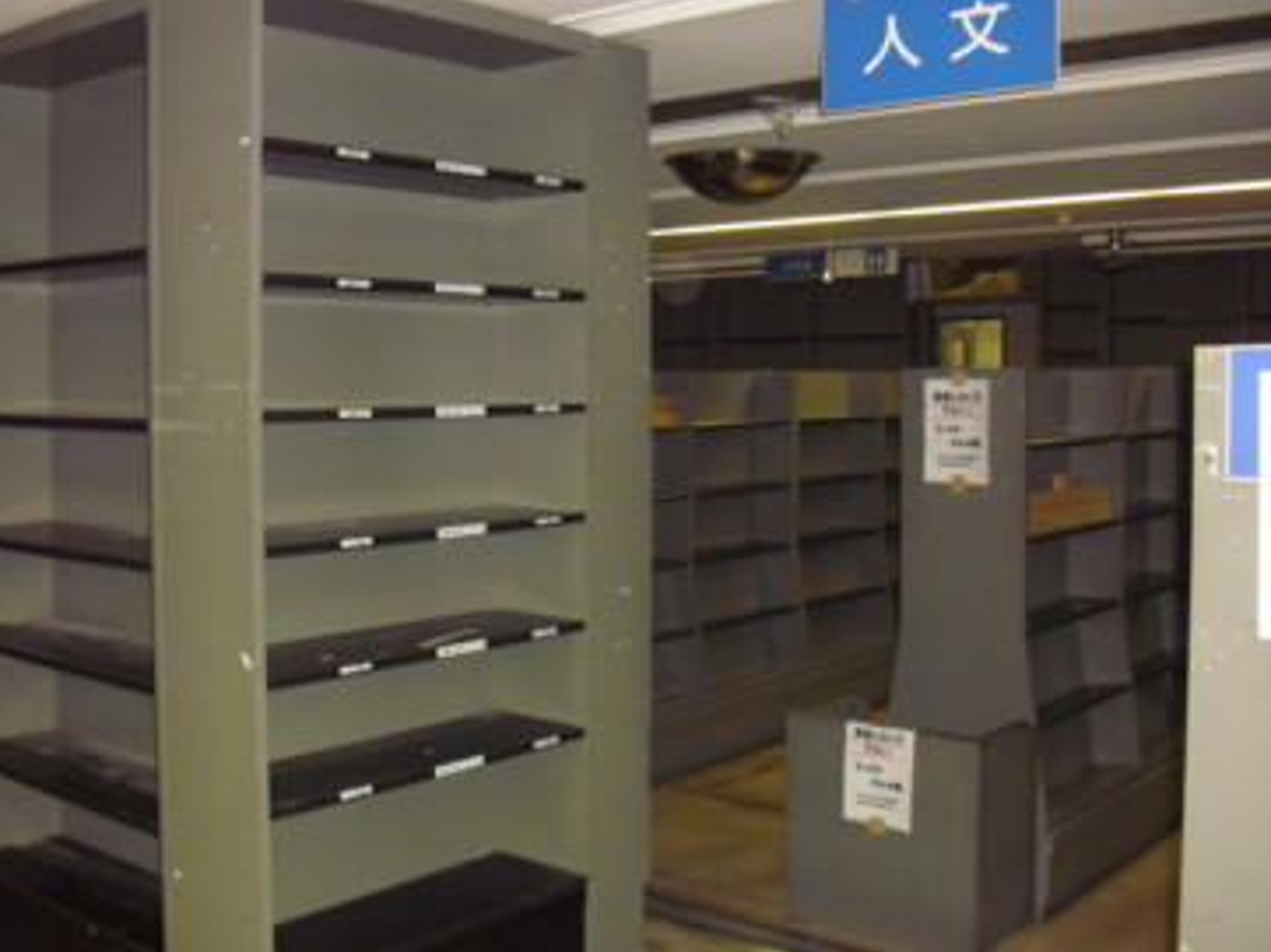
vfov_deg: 34.3
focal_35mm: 42
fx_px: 1541
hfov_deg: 44.8
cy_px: 467
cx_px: 576
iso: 400
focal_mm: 6.2
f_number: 2.8
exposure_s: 1/60
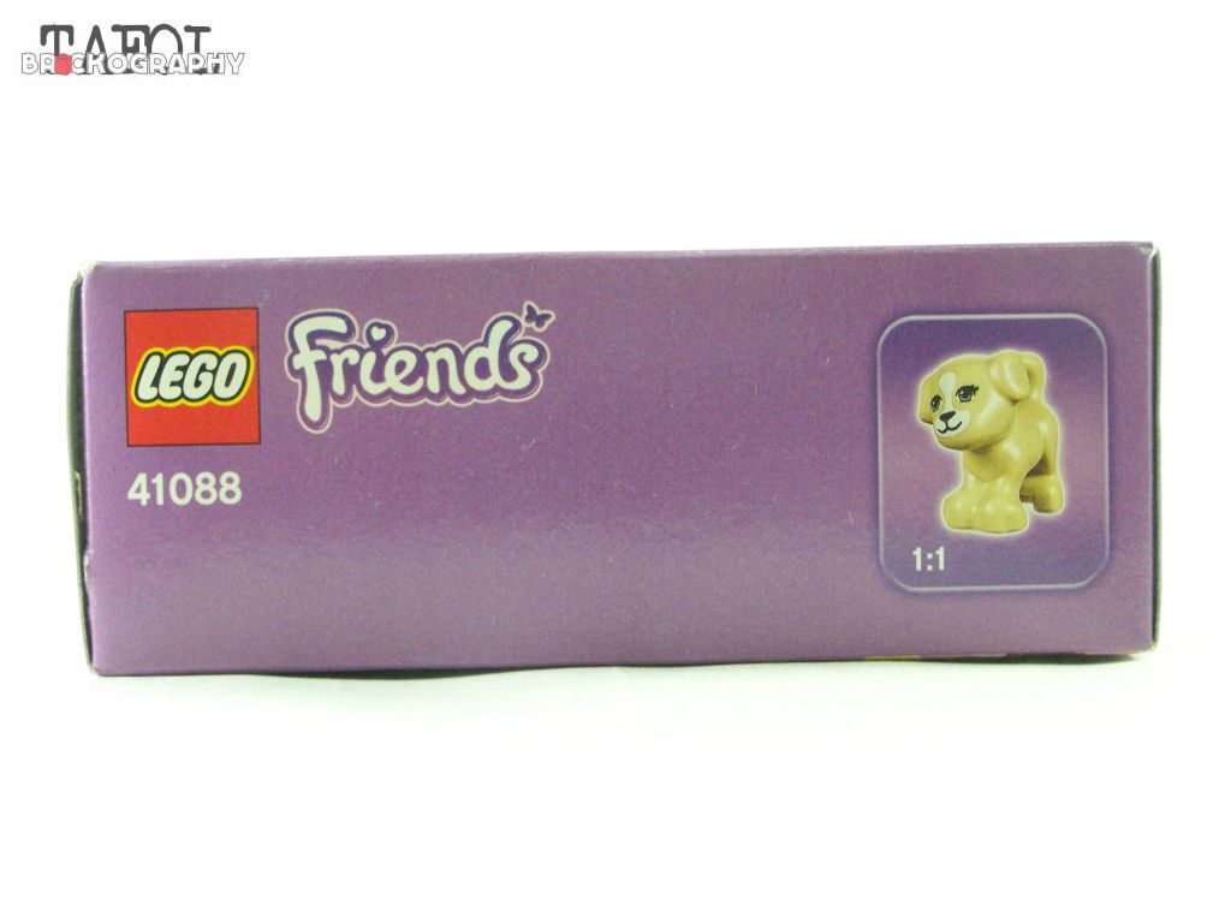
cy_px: 462
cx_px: 616
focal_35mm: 75
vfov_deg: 19.6
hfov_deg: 26.0
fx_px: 2667
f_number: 3.6
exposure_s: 1/45
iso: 400
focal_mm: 12.4
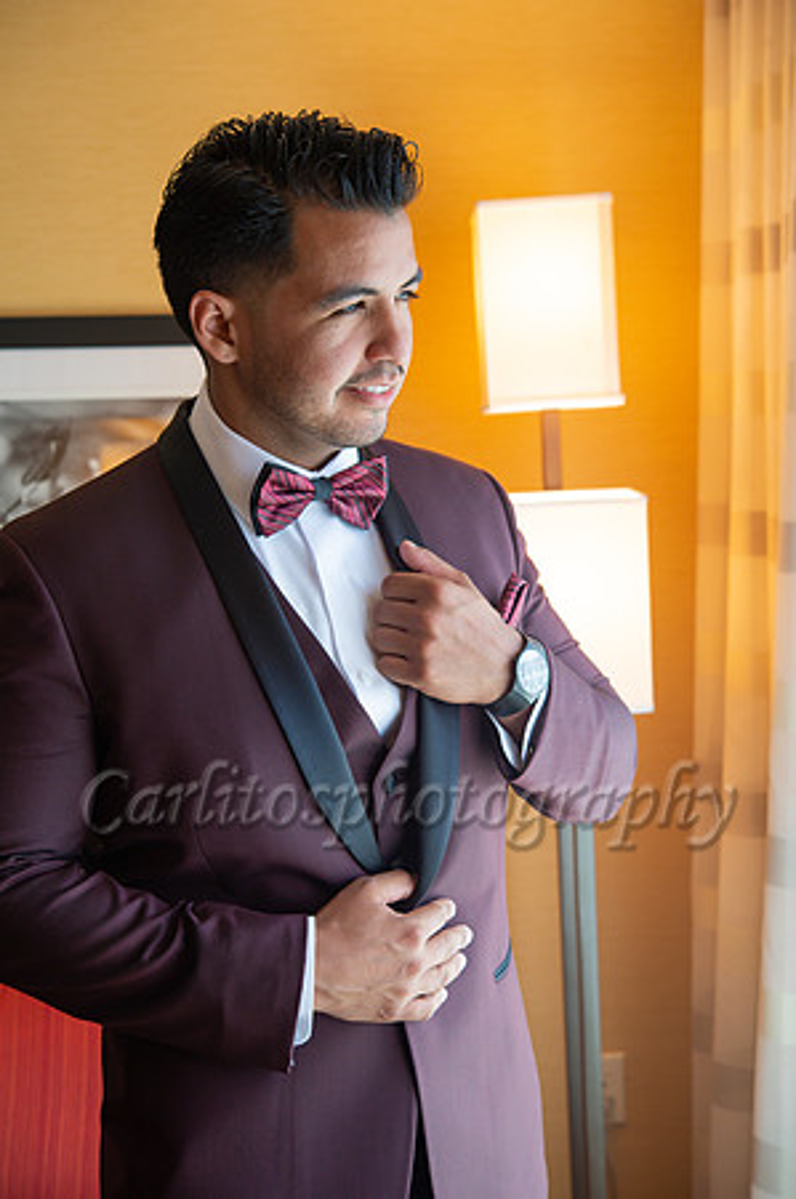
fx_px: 1994
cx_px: 398
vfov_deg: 33.4
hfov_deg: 22.6
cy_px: 600
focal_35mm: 60
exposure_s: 1/60
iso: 400
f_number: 6.3
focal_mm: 60
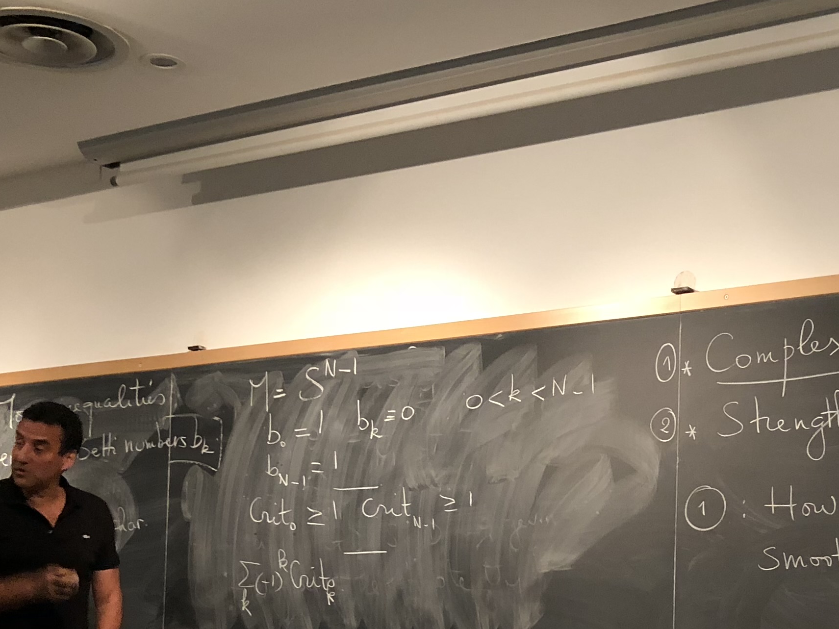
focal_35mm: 66
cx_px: 541
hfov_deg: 29.2
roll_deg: -1.1
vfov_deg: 21.6
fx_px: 1600
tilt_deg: +2.4
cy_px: 598
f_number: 1.8
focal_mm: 4
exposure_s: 1/9
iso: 100
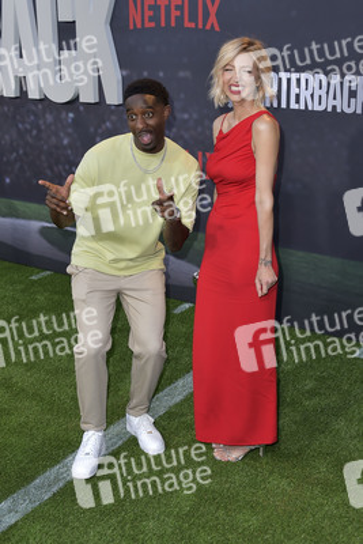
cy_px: 272
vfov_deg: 48.4
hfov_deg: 33.4
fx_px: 604
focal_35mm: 40
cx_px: 182
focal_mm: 40
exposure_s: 1/250
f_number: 6.3
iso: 320
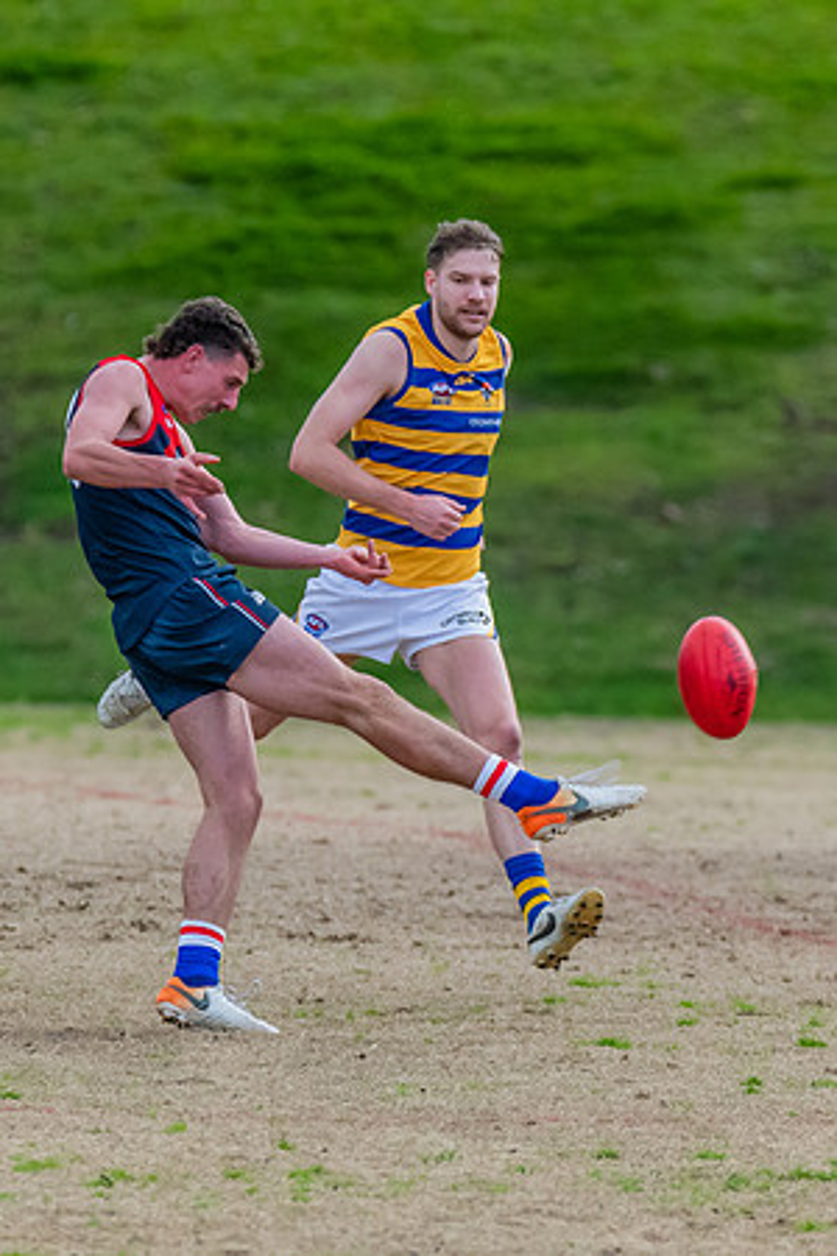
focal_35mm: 842
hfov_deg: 1.6
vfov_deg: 2.4
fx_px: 29372
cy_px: 482
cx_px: 512
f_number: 6
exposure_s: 1/2000
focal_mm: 400
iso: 2200
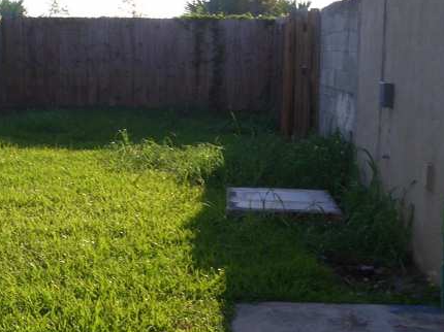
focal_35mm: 67
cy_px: 205
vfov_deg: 21.9
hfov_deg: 28.4
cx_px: 93
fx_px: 859
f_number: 4
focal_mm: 4.8
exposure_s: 1/320
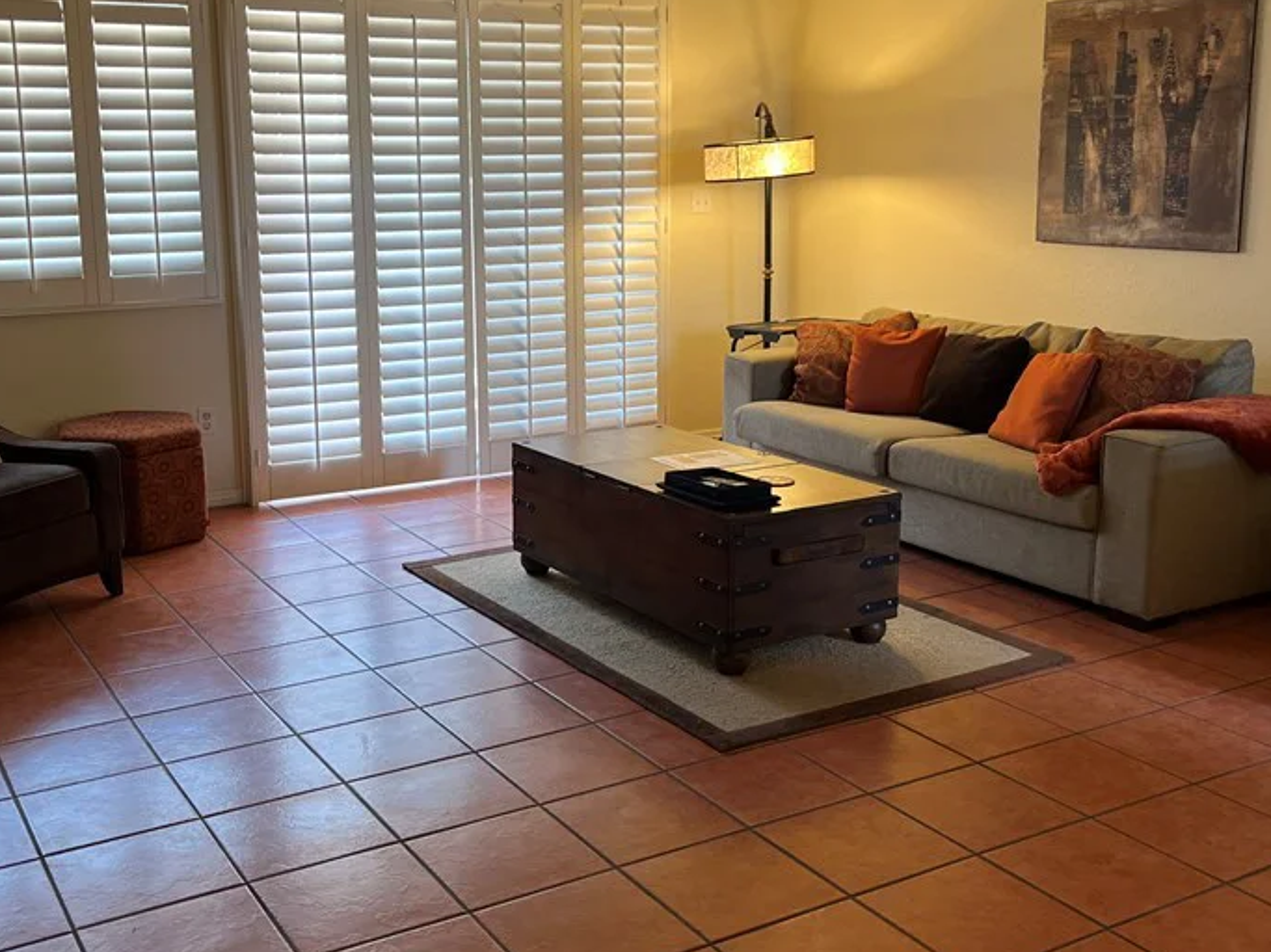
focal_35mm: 39
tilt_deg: -12.0
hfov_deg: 47.8
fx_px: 1432
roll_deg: +1.4
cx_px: 571
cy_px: 428
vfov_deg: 36.8
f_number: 1.6
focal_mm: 5.1
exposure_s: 1/60
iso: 64
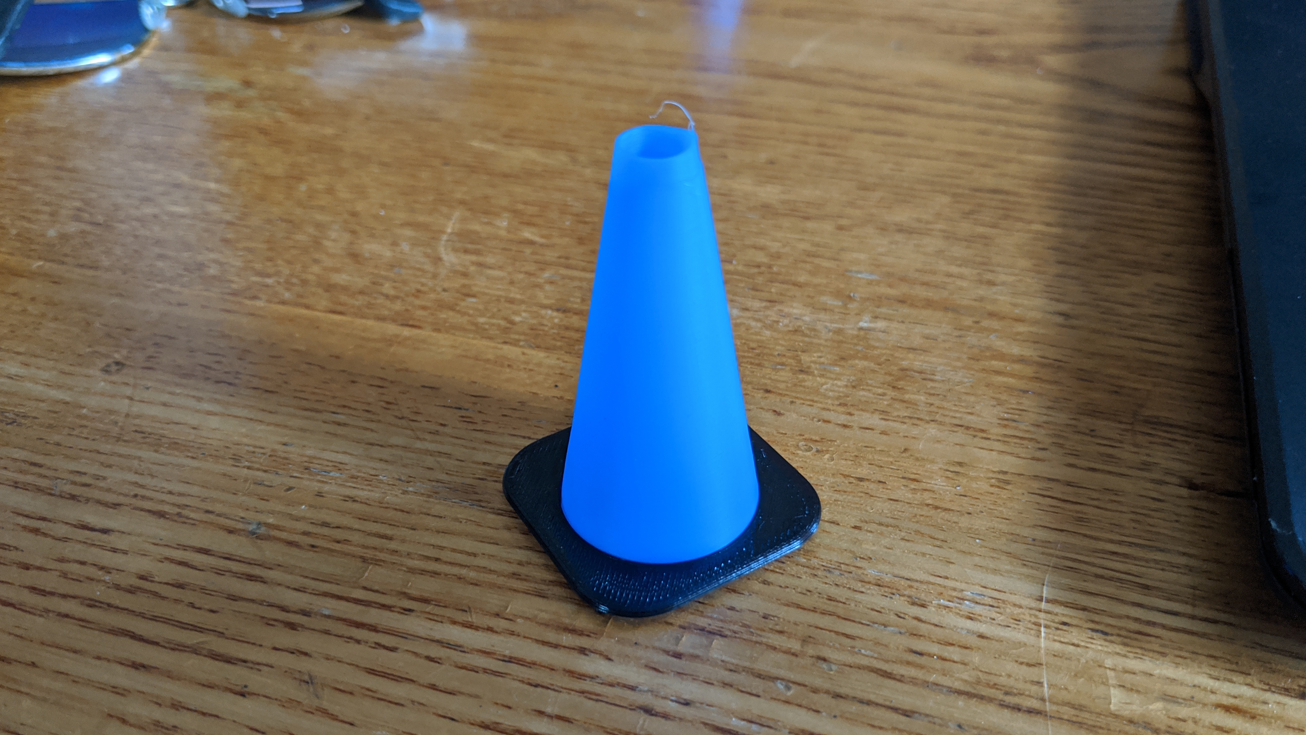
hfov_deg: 64.3
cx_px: 652
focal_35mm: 30
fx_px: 1039
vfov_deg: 38.8
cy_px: 426
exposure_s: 1/60
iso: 162
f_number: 1.8
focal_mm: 4.44
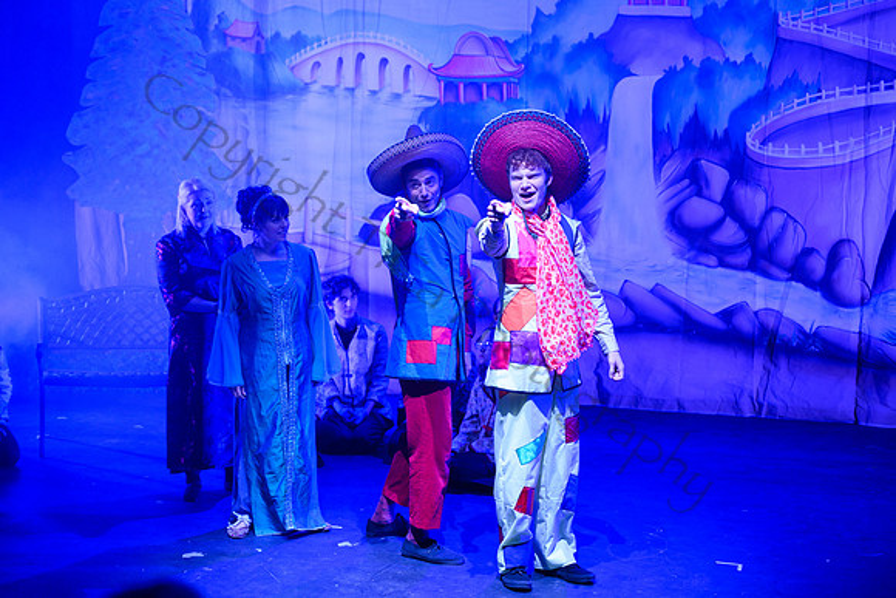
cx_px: 448
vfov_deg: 19.5
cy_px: 299
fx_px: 1743
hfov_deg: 28.8
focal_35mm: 70
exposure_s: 1/200
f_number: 2.8
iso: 1000
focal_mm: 70
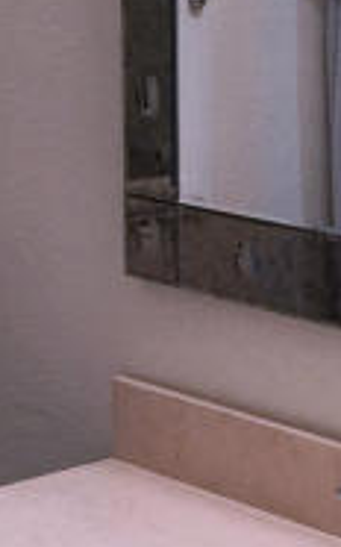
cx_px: 344
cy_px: 241
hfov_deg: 10.2
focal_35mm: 127
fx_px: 1891
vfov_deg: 16.4
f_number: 2.2
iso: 40
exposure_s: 1/30
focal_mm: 4.15
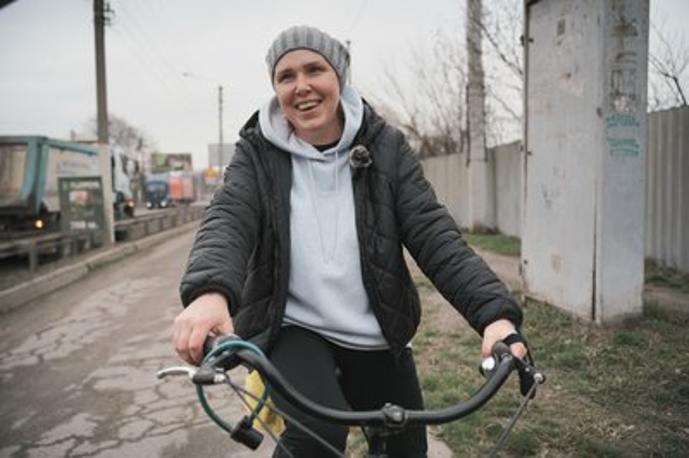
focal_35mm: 30
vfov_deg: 43.5
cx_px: 344
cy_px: 229
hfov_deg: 62.0
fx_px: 574
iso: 100
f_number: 3.2
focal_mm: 30
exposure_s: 1/1000
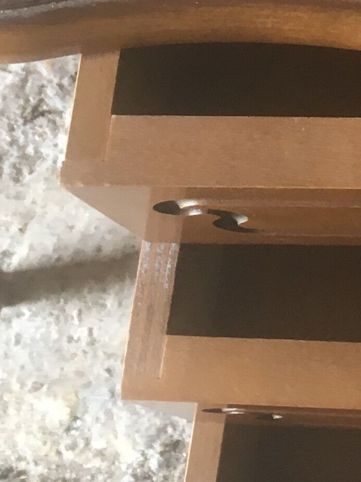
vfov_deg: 14.9
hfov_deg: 10.8
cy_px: -128
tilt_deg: -65.8
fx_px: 1766
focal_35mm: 127
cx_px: 677
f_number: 2.2
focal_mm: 4.15
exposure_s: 1/33
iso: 80
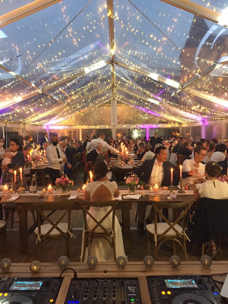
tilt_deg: -5.8
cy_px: 152
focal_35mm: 29
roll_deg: +0.7
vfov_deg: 61.7
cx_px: 114
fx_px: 255
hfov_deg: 48.2
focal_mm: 4.15
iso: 250
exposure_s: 1/25
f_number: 2.2
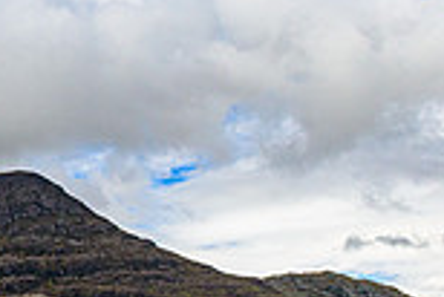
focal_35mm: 98
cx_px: -173
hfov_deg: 18.9
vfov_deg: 13.9
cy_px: 58
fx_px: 1210
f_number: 8
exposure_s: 1/1000
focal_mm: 26
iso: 500
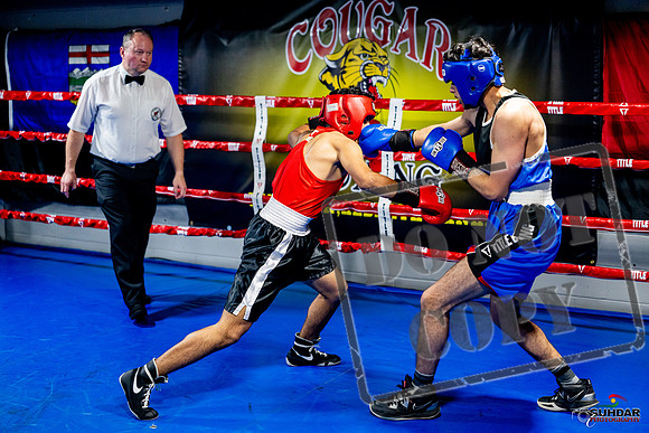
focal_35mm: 54
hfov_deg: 36.9
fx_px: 974
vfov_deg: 25.1
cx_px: 324
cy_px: 216
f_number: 2
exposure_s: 1/1000
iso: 4000
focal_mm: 54
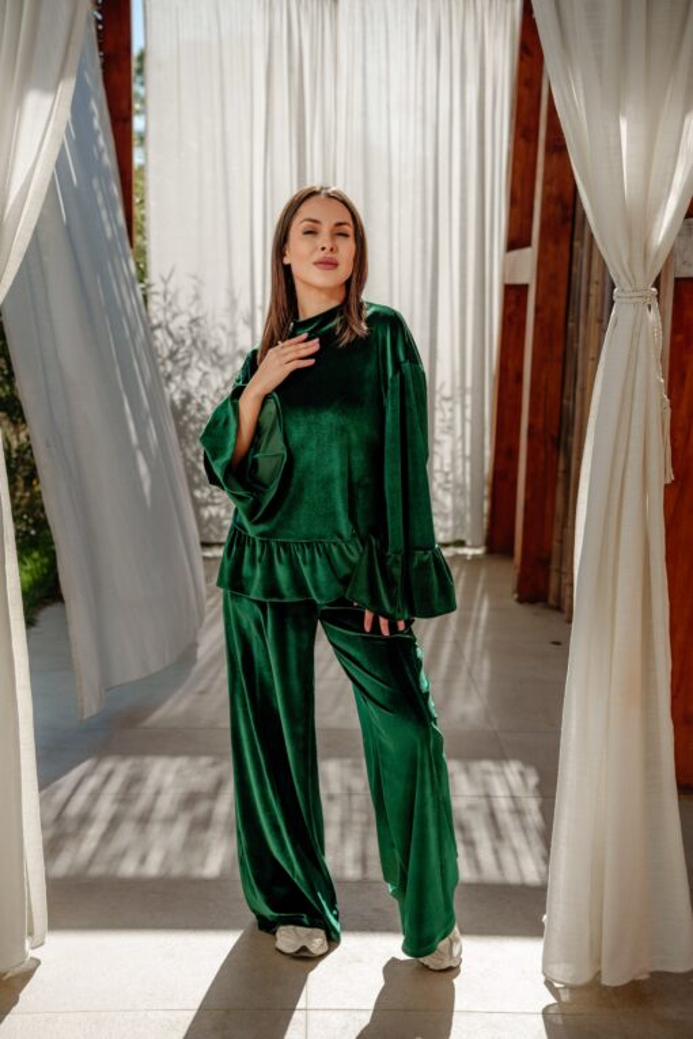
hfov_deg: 27.5
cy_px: 520
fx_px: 1415
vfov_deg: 40.3
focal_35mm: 49
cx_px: 346
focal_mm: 49
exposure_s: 1/640
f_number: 4
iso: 100
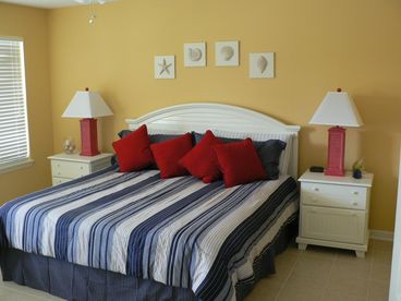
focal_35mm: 36
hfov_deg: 51.4
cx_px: 200
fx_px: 417
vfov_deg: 39.7
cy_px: 150
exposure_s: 1/20
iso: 200
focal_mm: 6
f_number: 2.8
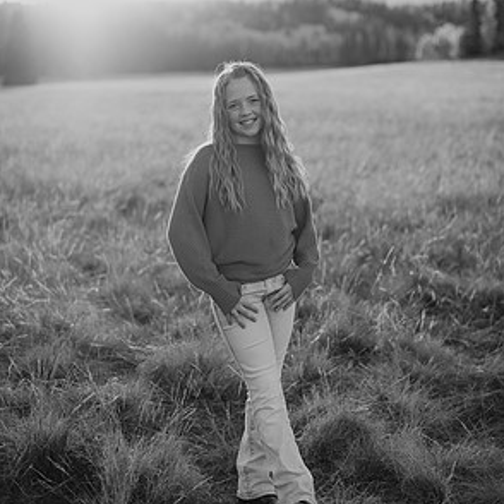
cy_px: 214
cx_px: 250
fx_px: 1071
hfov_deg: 26.5
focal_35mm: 65
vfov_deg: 26.5
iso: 160
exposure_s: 1/640
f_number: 2
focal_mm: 50
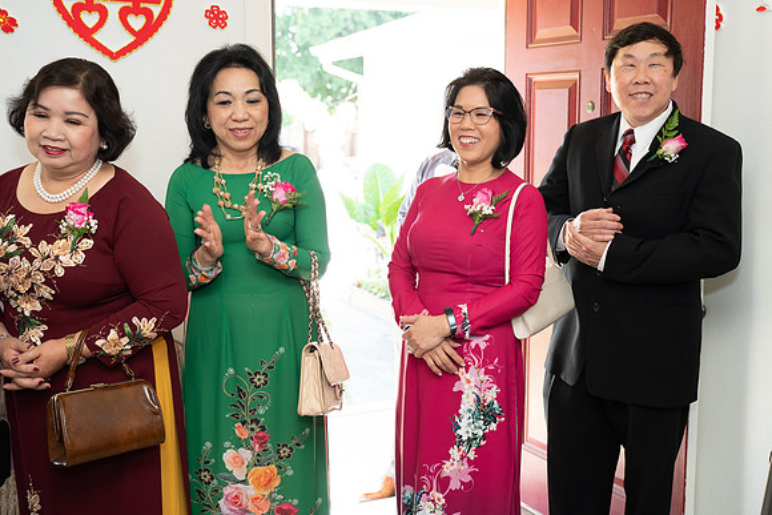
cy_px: 238
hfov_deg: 46.2
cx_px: 413
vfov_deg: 31.8
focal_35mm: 42
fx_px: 904
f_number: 4
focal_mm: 38
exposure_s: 1/160
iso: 1000
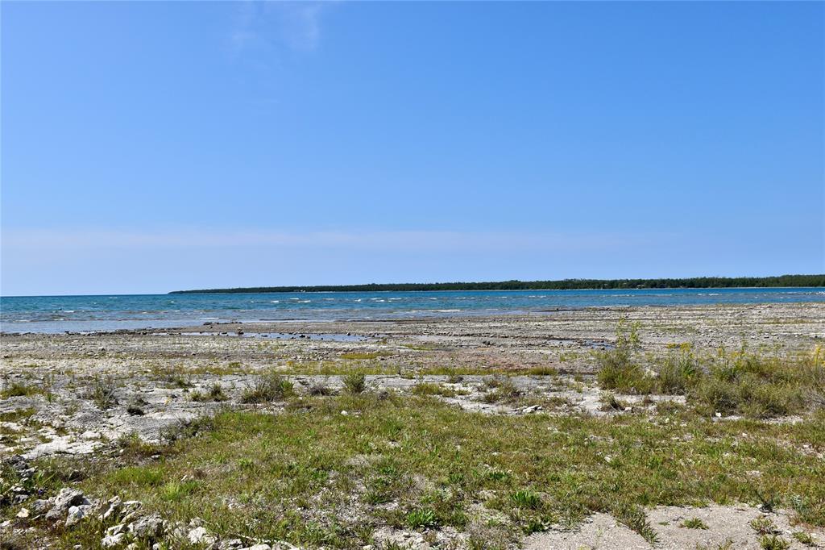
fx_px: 687
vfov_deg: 43.6
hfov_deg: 61.9
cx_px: 412
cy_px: 275
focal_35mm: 30
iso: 200
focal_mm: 20
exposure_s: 1/500
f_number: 11
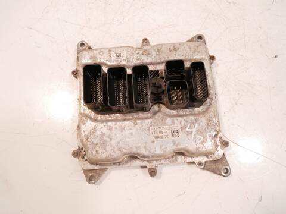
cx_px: 143
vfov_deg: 56.8
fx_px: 198
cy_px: 107
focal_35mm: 24
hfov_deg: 71.6
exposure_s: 1/60
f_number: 3.5
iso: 640
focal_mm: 12
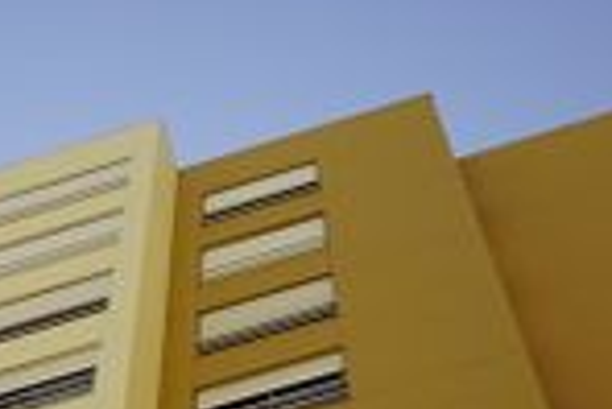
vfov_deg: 11.1
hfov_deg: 16.8
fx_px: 2059
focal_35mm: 121
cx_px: 157
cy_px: 533
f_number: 1.4
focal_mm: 35
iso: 100
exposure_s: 1/8000
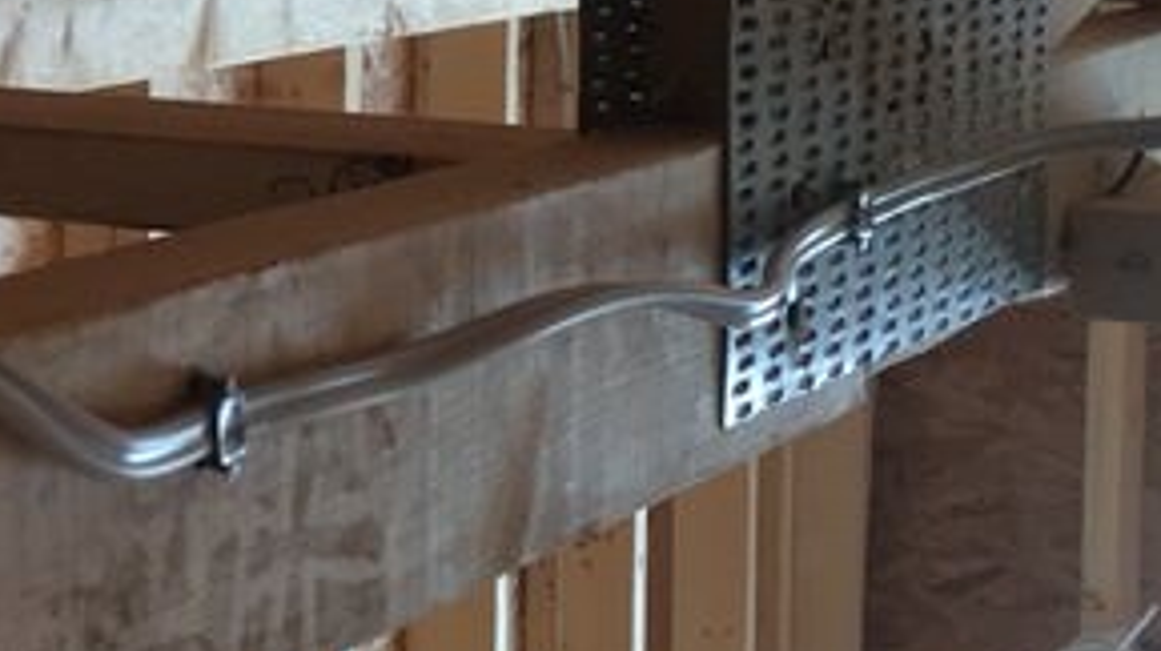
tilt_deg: -4.0
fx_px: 3445
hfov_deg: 17.8
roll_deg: +0.1
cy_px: 0
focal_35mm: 112
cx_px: -398
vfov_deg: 10.7
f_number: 2.2
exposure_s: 1/30
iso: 80
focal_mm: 4.15
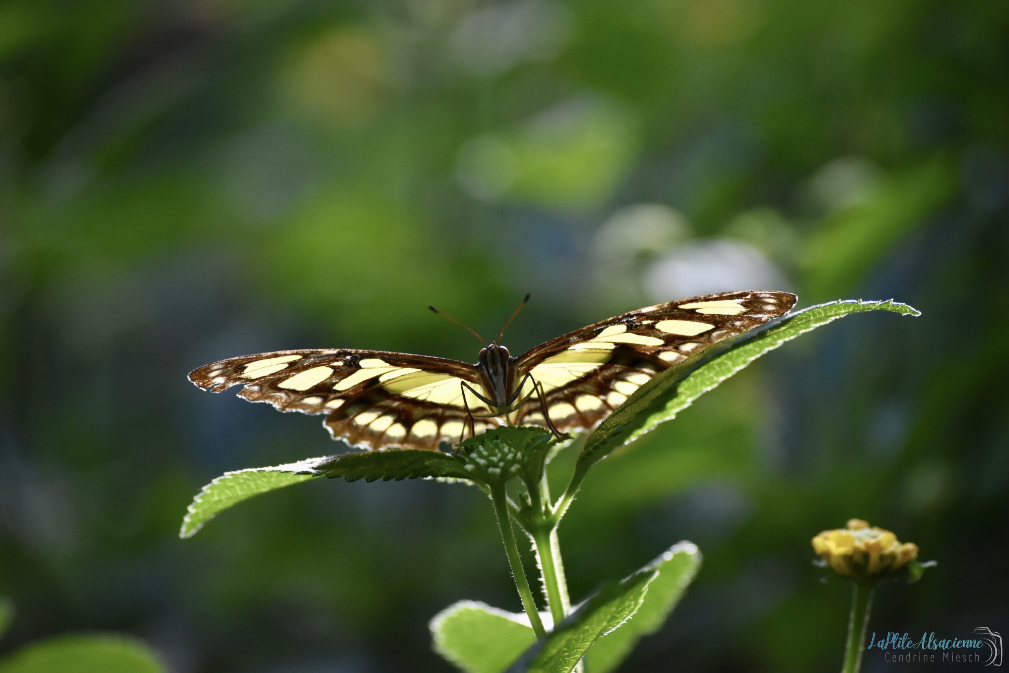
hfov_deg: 10.5
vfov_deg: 7.0
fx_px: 5465
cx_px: 504
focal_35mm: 195
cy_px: 336
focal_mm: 130
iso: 1100
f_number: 4.8
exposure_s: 1/500
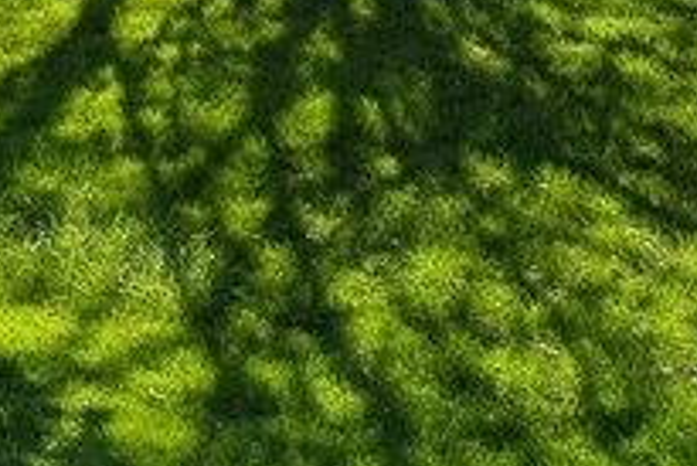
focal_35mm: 189
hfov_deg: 8.8
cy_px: -1126
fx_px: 3662
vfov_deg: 6.4
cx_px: -1465
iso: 200
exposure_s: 1/200
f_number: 9
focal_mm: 24
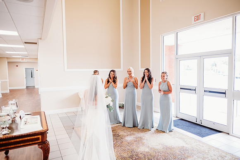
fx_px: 160
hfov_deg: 73.7
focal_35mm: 24
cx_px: 120
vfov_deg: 53.2
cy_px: 80
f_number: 2.5
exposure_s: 1/160
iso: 640
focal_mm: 24
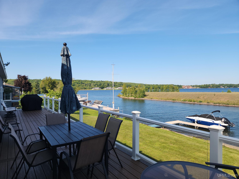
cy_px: 90
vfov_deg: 58.9
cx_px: 120
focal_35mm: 23
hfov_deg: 73.9
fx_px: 159
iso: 20
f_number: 1.8
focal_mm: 5.4
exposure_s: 1/1139
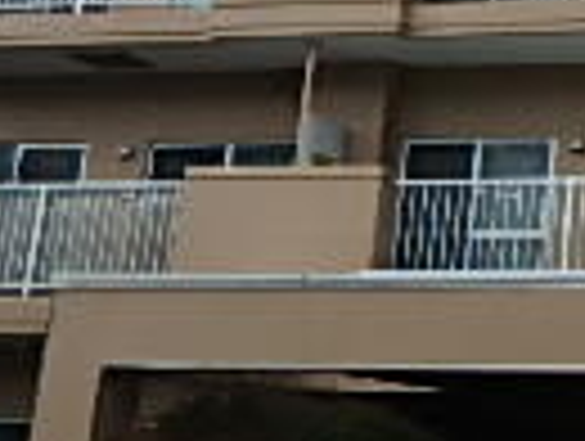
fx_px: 1744
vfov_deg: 13.7
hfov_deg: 17.0
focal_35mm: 103
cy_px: -180
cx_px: 914
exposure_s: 1/640
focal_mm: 3.7
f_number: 3.5
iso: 125
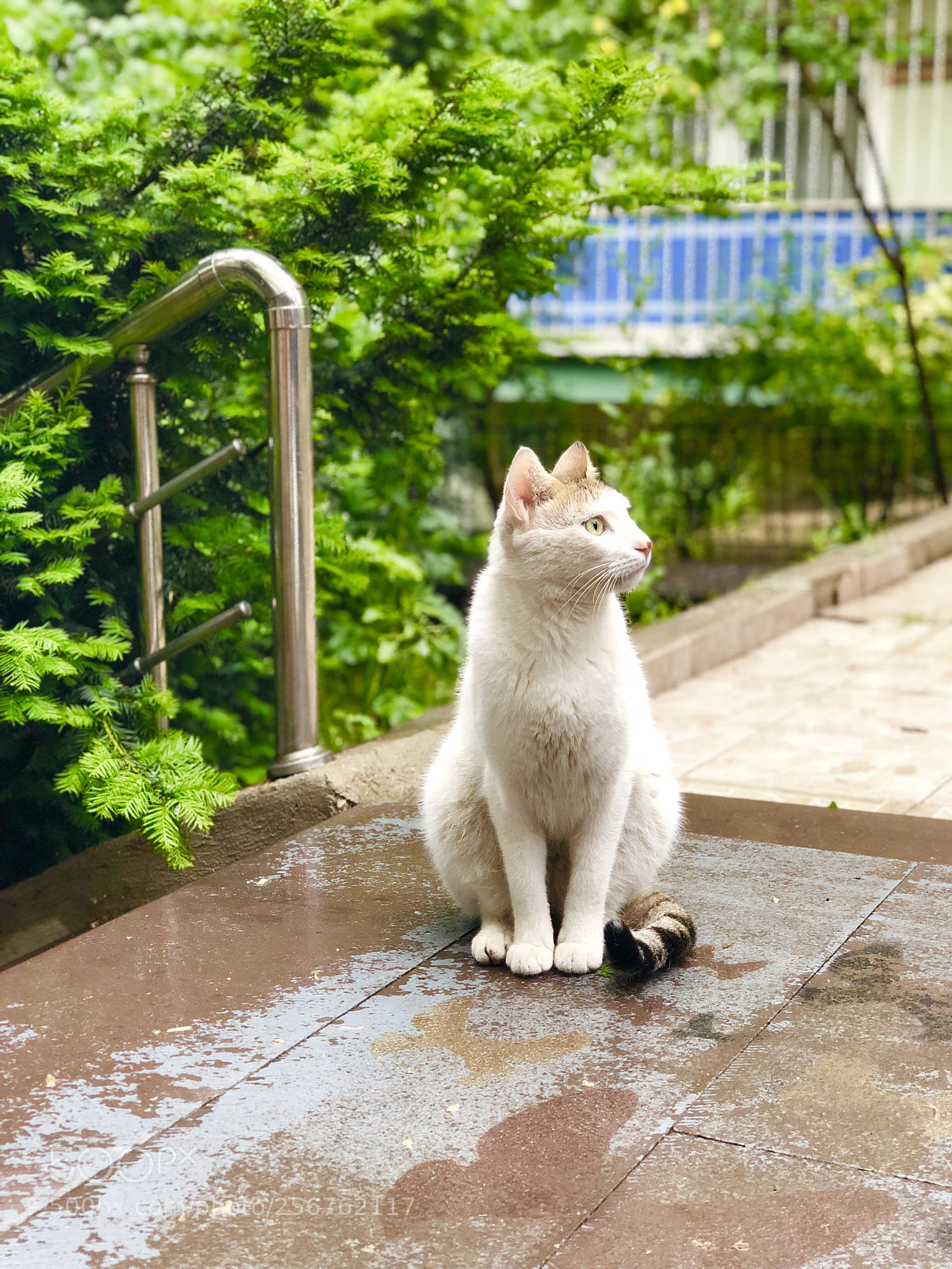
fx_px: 1907
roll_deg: +0.1
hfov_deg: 28.0
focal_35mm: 52
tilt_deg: -7.9
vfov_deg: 36.8
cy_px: 634
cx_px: 476
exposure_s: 1/60
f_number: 2.4
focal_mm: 6
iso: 80
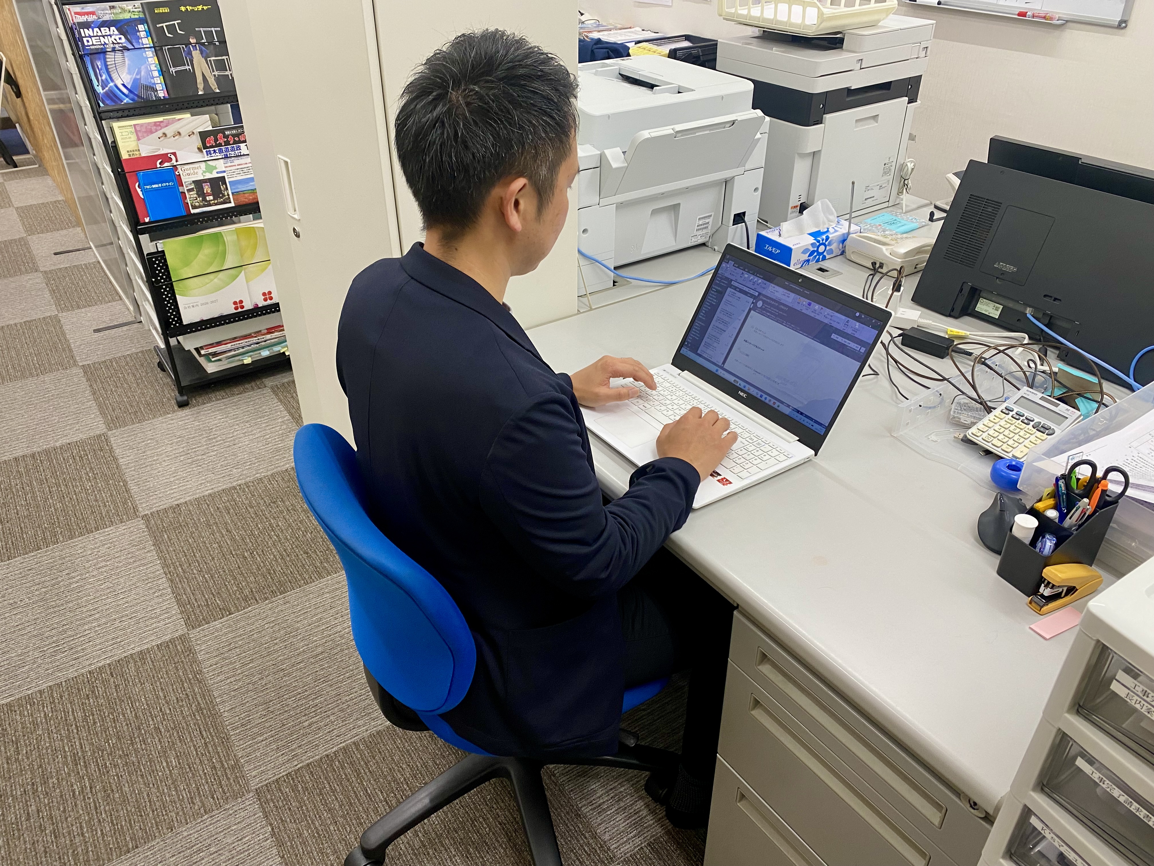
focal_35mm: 26
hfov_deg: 67.3
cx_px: 577
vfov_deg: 53.1
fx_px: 867
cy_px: 433
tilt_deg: -33.3
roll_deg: +0.5
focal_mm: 4.25
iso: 64
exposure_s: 1/50
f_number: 1.8
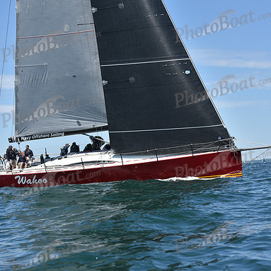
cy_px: 136
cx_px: 138
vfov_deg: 19.3
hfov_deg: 19.3
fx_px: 797
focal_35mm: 90
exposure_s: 1/1000
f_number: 8
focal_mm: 70
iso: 250
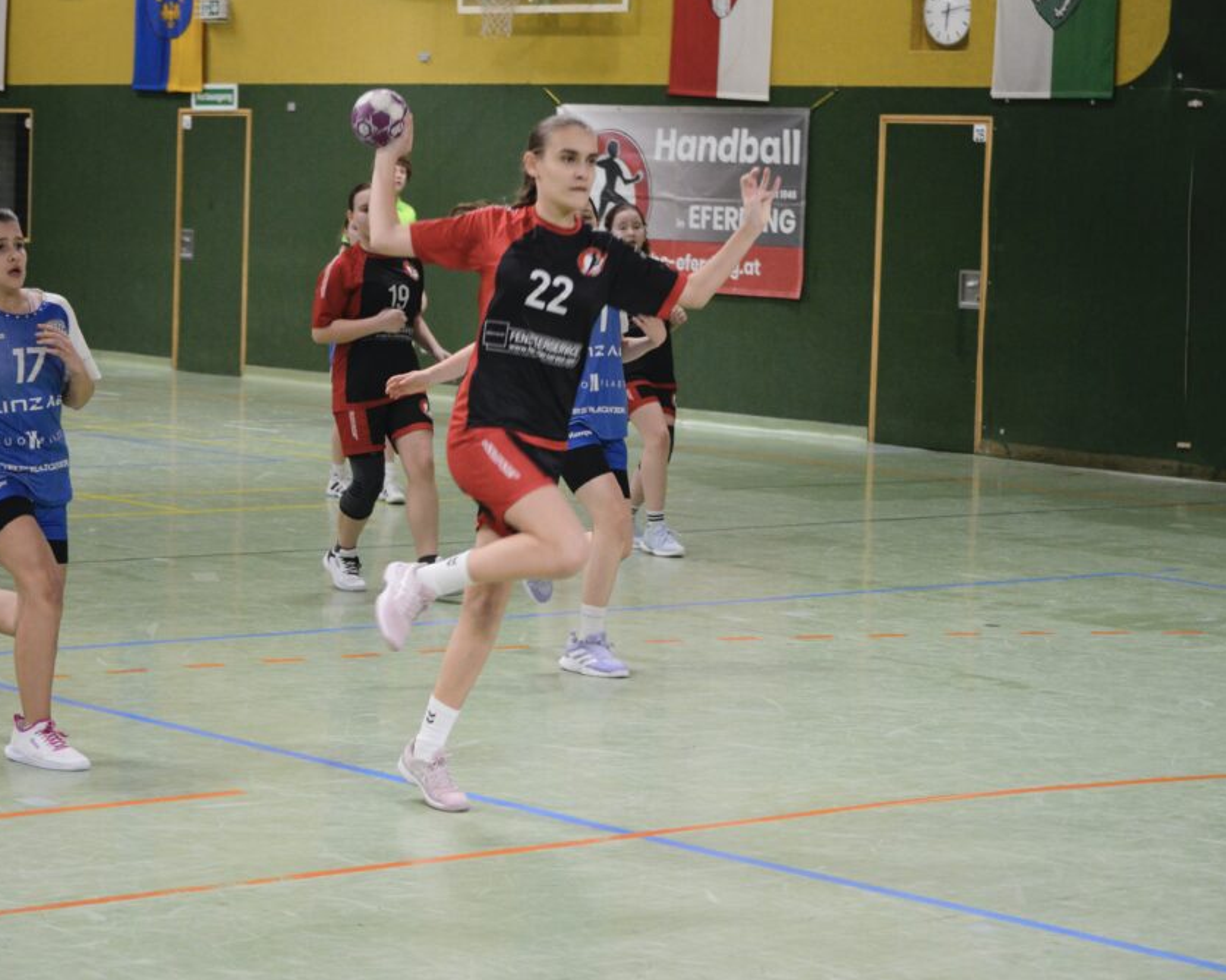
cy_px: 492
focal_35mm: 95
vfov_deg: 16.3
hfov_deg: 20.3
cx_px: 576
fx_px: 3430
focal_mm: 55
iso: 1600
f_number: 4
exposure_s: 1/250
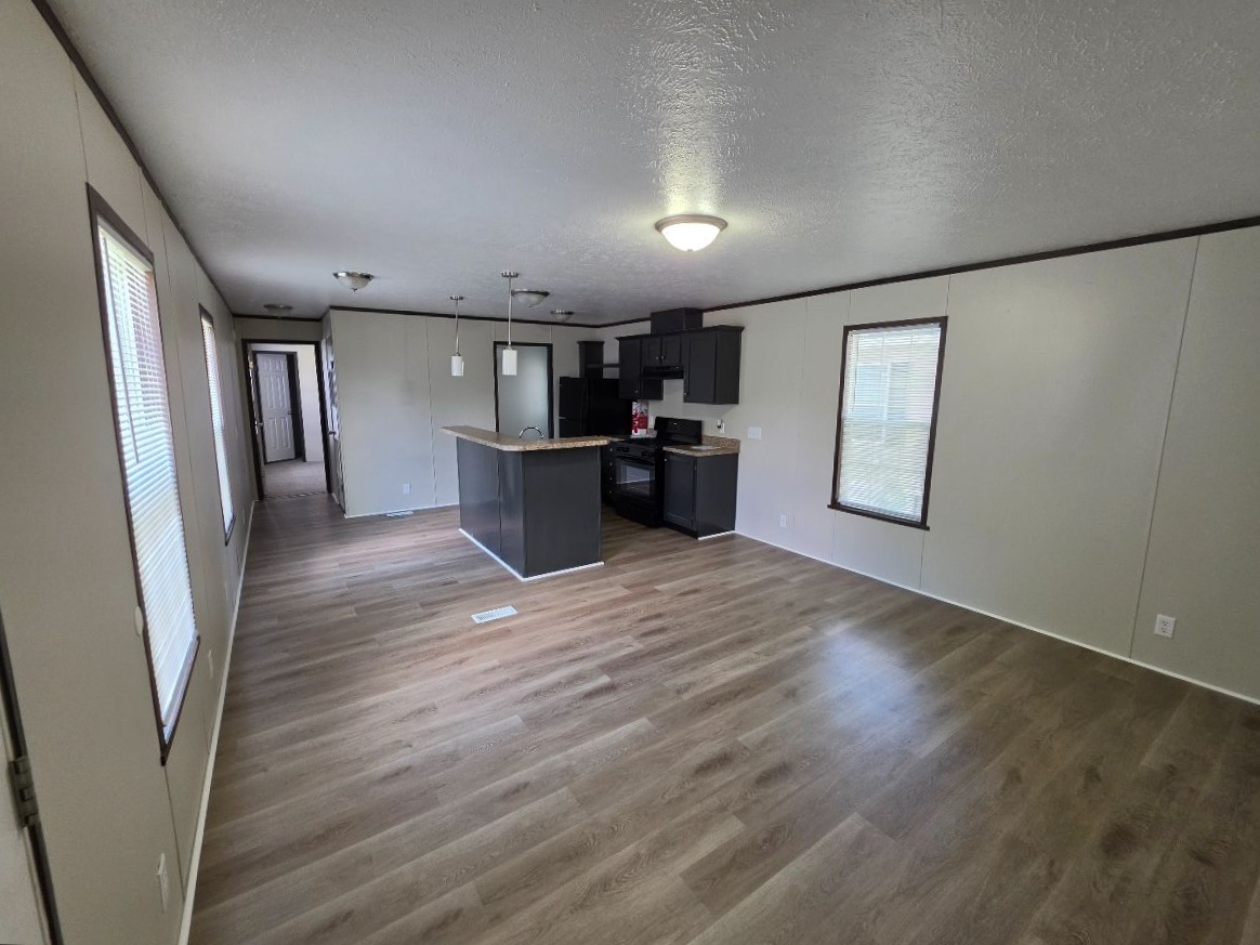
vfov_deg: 89.9
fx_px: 473
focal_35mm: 13
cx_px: 630
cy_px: 472
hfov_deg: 106.2
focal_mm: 2.2
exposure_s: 1/120
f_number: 1.9
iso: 160
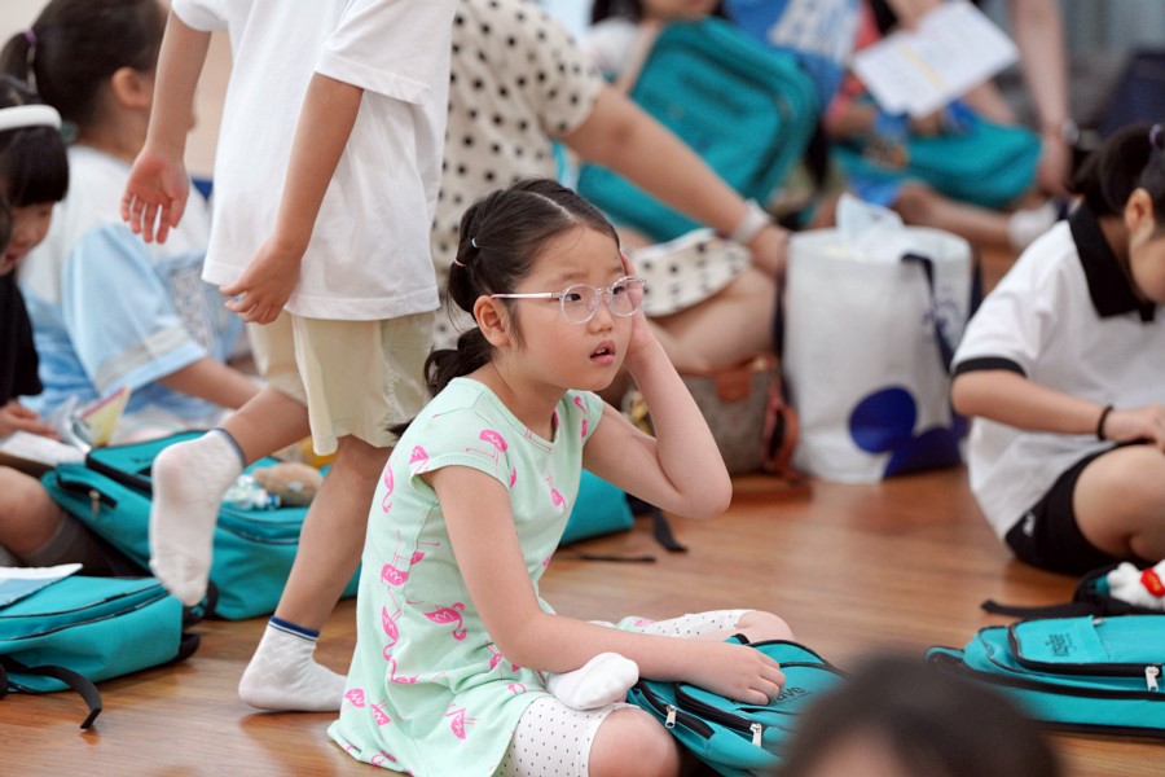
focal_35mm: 200
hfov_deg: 10.3
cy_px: 388
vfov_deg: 6.9
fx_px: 6472
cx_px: 582
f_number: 4
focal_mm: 200
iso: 2500
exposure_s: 1/250
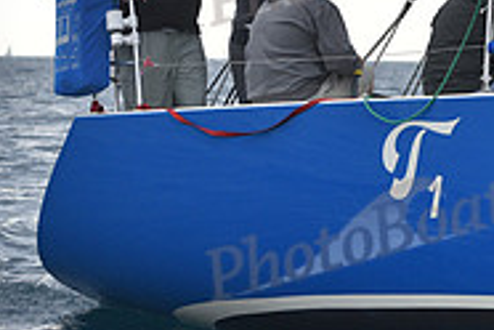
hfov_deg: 7.9
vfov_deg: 5.4
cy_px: 57
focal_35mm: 256
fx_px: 3513
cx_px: 720
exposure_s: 1/800
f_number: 3.5
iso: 400
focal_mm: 82
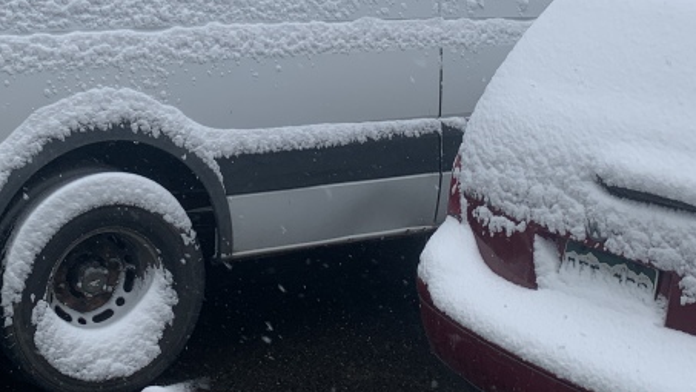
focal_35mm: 64
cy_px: -32
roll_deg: -1.7
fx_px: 1181
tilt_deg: -2.3
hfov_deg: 32.3
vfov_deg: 18.2
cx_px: 184
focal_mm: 4.25
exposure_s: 1/374
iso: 25
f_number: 1.8
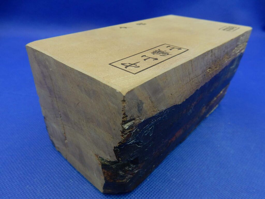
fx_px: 191
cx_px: 132
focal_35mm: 25
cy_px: 100
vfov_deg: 54.9
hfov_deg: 69.4
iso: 125
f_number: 3.7
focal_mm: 4.5
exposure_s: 1/100
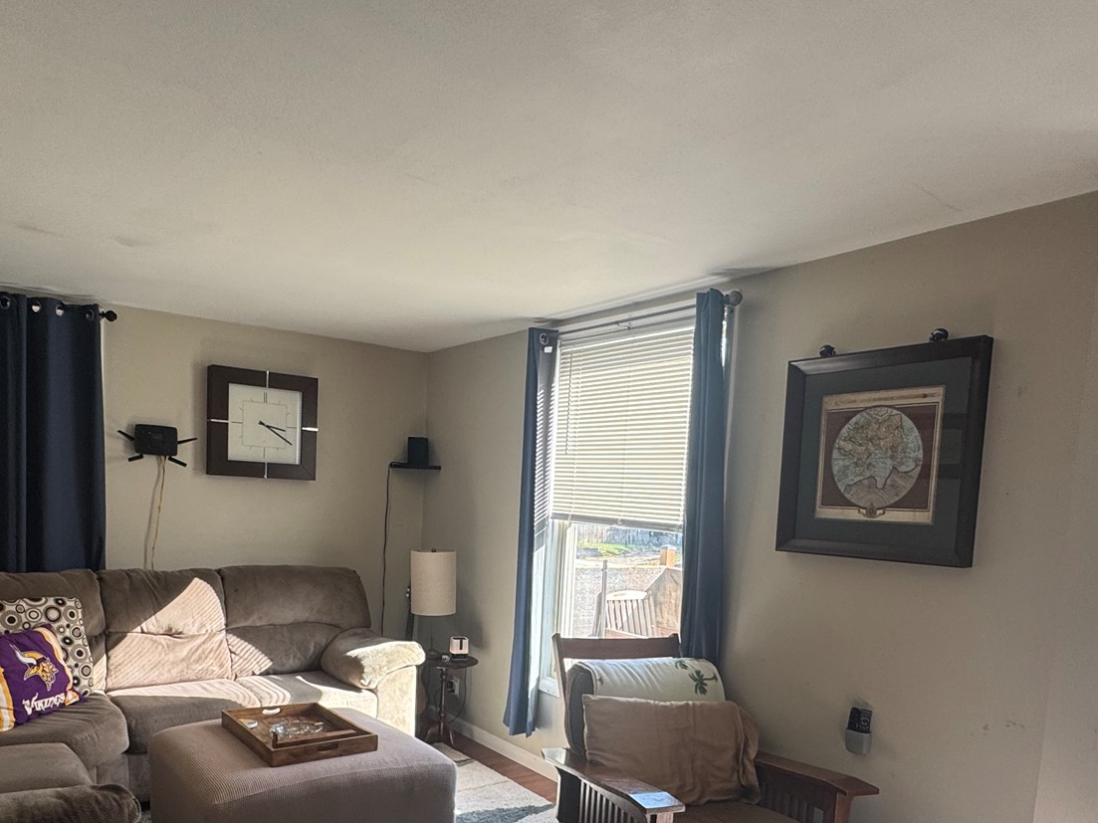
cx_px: 533
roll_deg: -3.7
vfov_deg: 51.6
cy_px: 579
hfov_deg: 67.3
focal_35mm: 26
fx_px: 825
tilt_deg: -6.1
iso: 64
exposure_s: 1/99
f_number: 2.2
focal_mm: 2.22
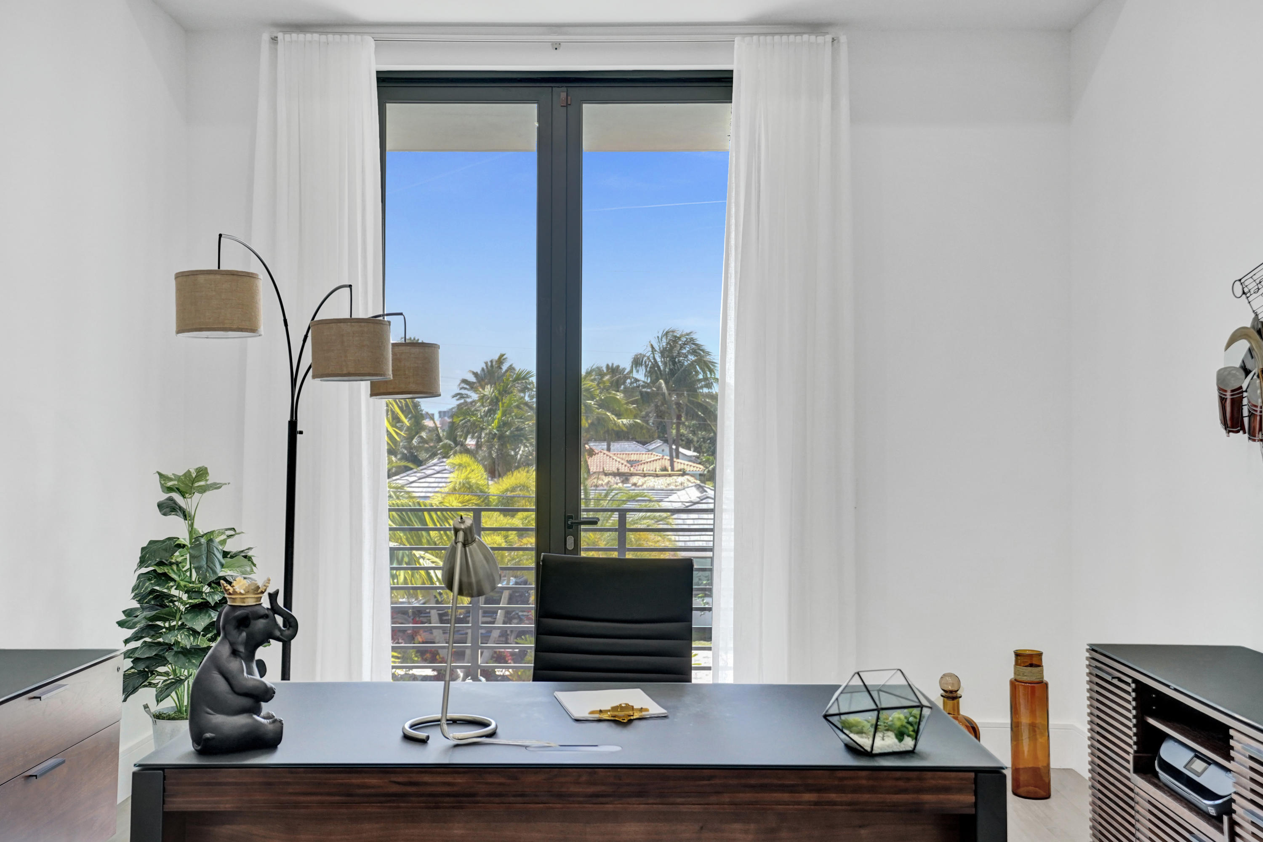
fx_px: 1228
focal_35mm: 35
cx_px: 632
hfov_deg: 54.4
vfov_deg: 37.8
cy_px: 421
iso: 1600
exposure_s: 1/640
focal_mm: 35
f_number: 4
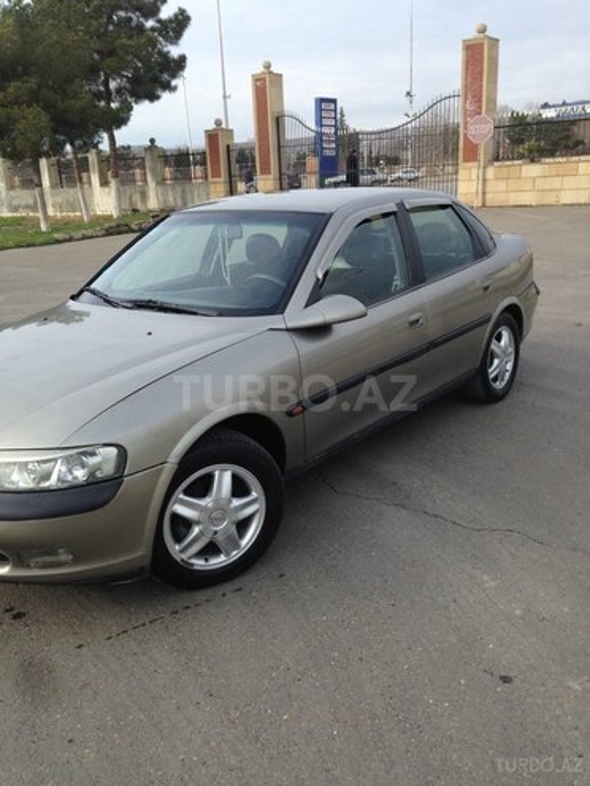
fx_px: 750
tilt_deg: -11.2
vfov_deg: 55.4
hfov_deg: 42.9
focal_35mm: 33
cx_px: 295
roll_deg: -0.1
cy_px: 393
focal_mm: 4.12
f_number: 2.4
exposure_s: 1/669
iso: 50
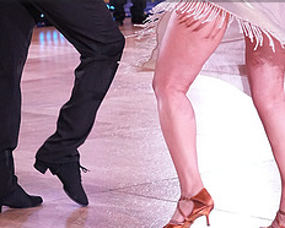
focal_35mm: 178
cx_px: 154
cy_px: -38
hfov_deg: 10.8
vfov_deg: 8.6
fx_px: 1503
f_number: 5
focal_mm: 51
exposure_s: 1/400
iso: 3200
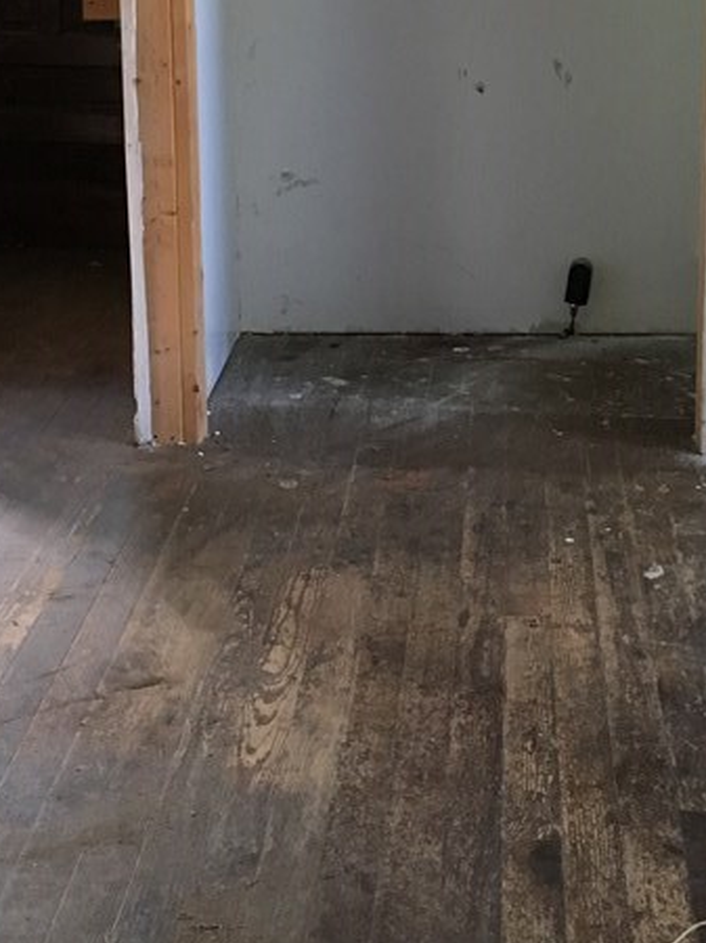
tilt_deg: -10.9
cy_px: 163
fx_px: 1796
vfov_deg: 28.6
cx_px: 373
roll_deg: -0.5
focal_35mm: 66
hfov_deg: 22.2
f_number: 2.2
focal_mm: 4.15
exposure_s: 1/30
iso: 160
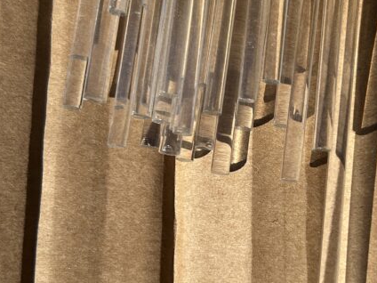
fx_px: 534
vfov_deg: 29.6
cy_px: 173
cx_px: 266
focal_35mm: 49
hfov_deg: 38.2
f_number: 1.5
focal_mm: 5.7
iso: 50
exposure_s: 1/5076
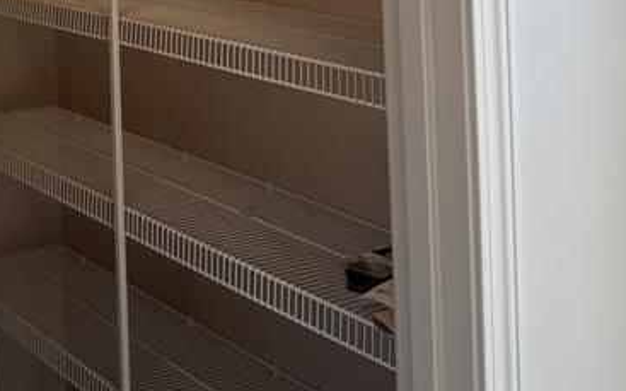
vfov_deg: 17.0
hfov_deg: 28.0
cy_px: -152
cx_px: 72
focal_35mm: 71
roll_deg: +2.0
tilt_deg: +0.1
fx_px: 1211
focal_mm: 6.76
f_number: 1.78
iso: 64
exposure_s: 1/237
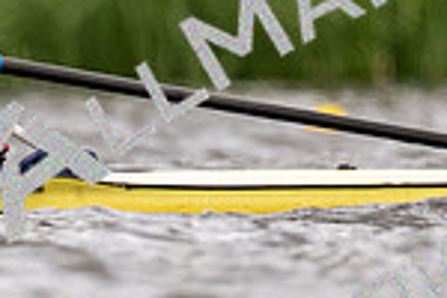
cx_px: -265
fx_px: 43082
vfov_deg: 0.4
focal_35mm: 3470
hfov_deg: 0.6
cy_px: -39
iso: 800
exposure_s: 1/2500
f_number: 4
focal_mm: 600
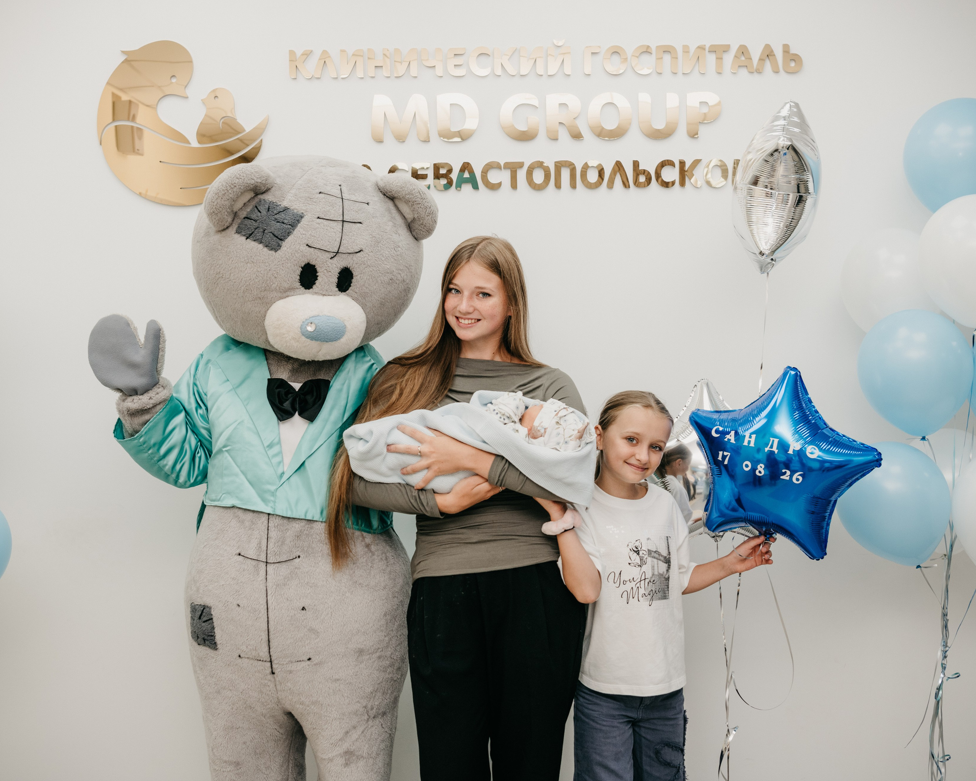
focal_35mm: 41
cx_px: 486
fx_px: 1184
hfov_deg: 44.8
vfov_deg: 36.5
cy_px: 384
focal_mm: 34
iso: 250
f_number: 4
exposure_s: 1/250
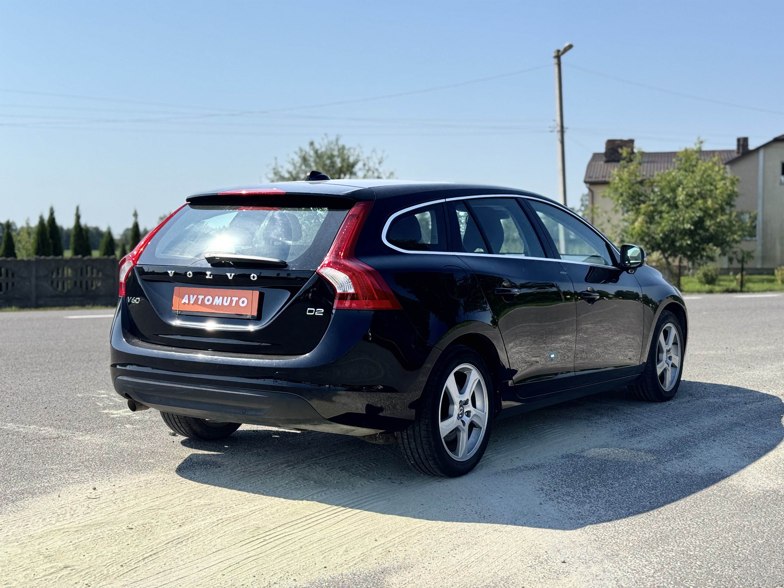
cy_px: 294
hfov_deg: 39.7
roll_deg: +0.2
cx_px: 392
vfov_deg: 30.3
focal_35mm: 48
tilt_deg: -2.7
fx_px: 1087
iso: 64
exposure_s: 1/1681
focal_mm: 6.76
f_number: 1.78
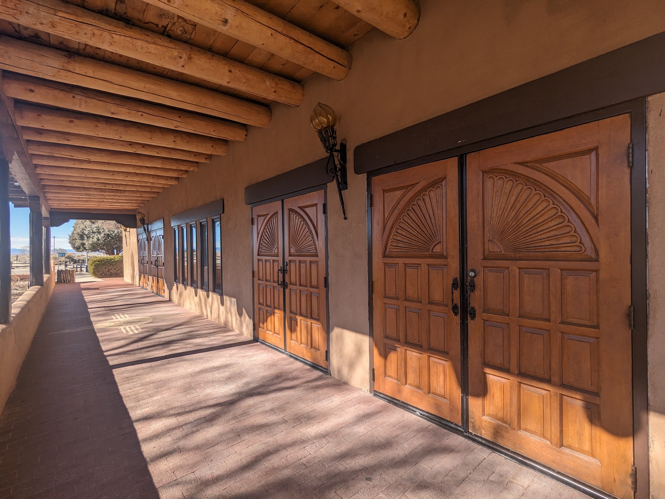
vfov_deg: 78.1
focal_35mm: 16
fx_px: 307
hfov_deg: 94.5
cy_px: 250
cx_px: 332
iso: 50
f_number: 2.2
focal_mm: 2.35
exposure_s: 1/894
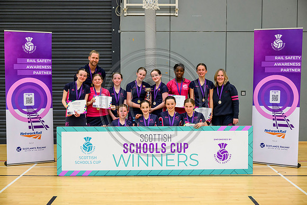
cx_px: 154
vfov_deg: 26.0
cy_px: 102
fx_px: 444
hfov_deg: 38.2
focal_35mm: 52
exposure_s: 1/500
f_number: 3.5
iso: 5000
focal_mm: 52
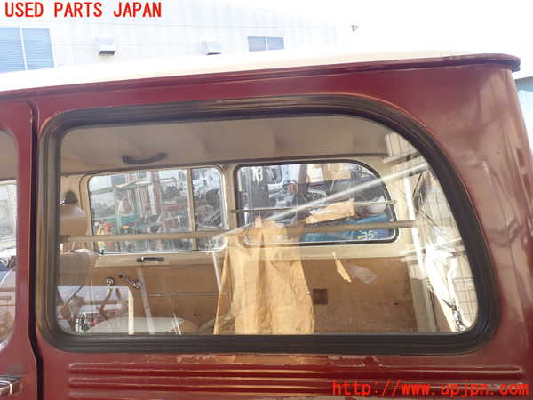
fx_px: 462
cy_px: 200
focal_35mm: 30
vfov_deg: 46.8
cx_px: 266
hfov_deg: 60.0
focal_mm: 5.4
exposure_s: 1/125
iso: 100
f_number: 3.2
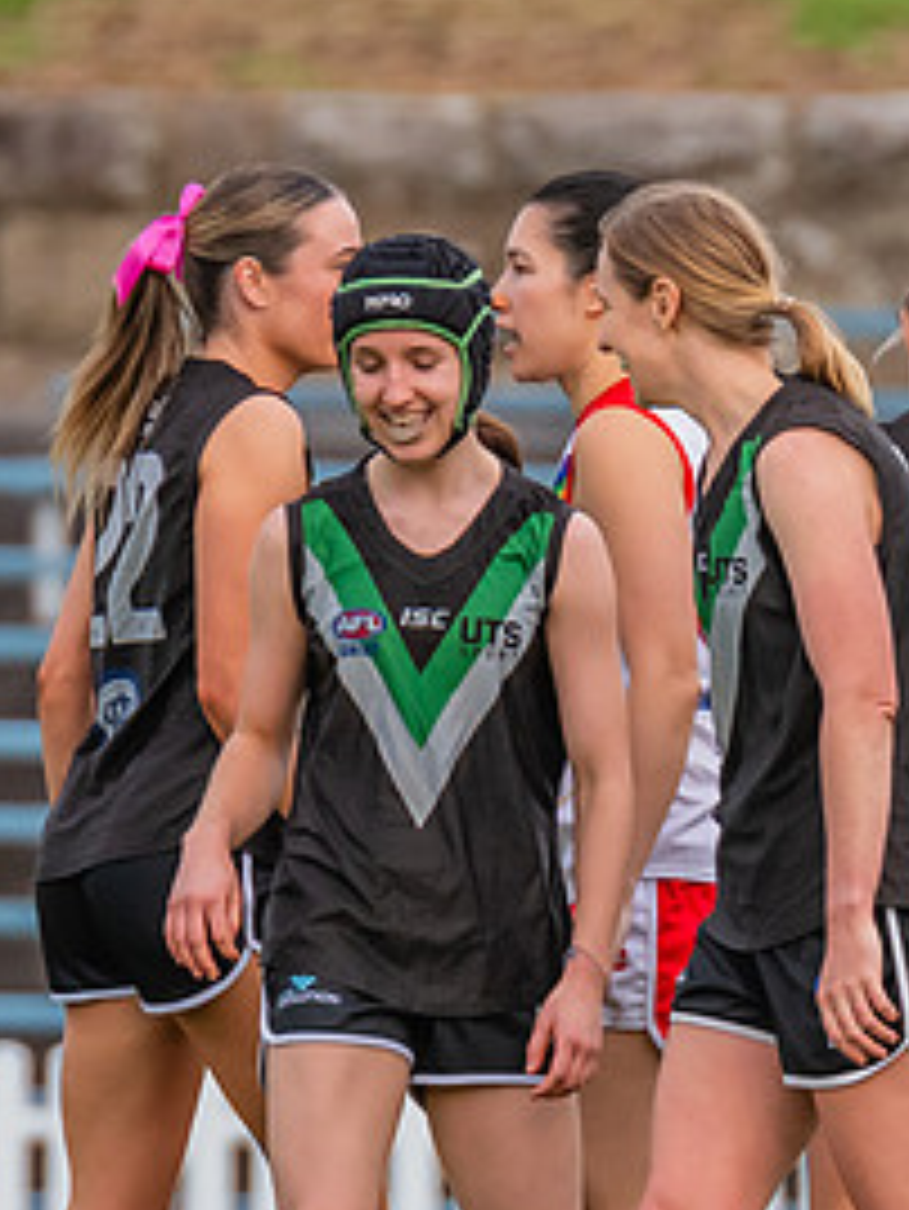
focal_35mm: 1878
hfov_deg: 0.8
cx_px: 847
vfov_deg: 1.1
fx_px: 65702
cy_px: 695
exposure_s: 1/1000
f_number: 5.6
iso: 800
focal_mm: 420
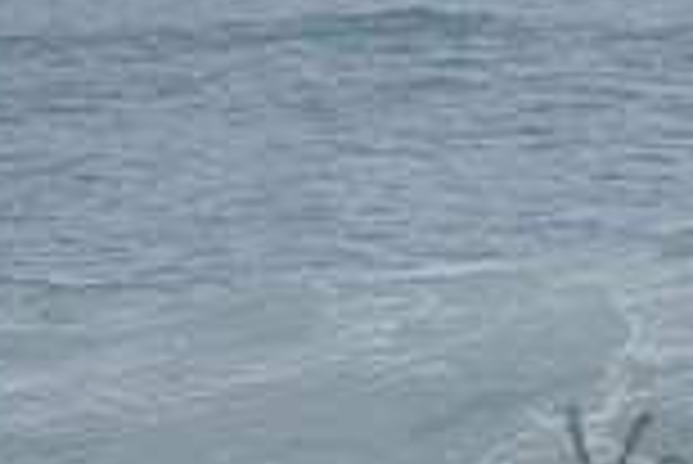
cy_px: 439
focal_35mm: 2303
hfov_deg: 0.9
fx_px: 44374
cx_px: 1030
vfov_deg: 0.6
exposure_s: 1/2000
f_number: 5.6
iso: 220
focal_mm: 500
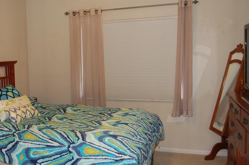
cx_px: 70
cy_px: 82
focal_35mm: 39
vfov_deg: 34.1
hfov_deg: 48.2
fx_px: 269
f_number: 4
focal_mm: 18
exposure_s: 1/60
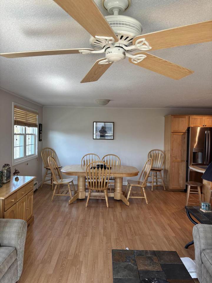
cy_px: 142
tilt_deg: -3.1
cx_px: 106
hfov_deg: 53.1
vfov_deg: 67.3
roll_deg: -2.0
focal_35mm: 26
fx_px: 212
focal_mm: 5.96
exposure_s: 1/120
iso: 100
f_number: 1.6
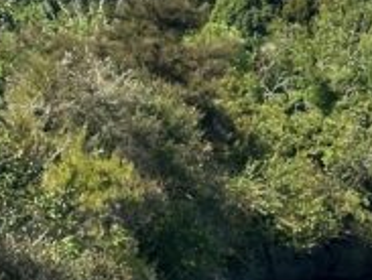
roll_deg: +1.0
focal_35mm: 268
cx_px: 620
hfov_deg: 7.2
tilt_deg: -7.6
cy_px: 540
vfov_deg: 5.5
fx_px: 2886
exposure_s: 1/3731
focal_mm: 6.86
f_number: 1.78
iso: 64
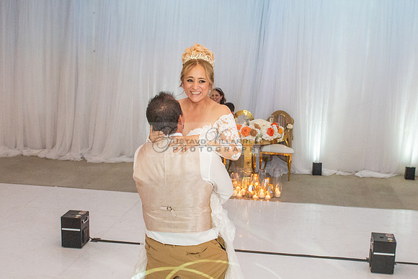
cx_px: 233
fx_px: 586
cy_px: 151
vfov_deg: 26.8
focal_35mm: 50
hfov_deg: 39.2
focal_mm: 24
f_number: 4.5
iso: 1000
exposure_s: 1/160
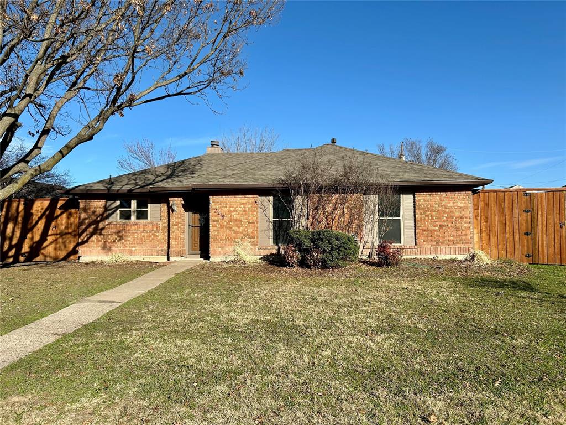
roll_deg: +0.4
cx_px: 283
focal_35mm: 26
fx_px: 425
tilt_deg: +3.6
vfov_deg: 53.1
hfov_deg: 67.3
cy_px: 212
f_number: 1.5
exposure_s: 1/3968
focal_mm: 5.7
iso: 50
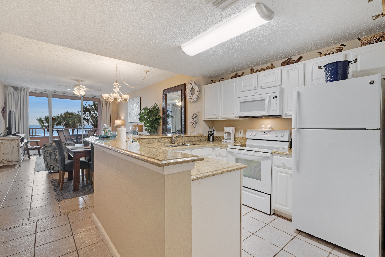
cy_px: 128
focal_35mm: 16
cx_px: 192
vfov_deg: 73.8
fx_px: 171
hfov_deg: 96.7
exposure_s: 1/40
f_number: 9
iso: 320
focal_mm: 16
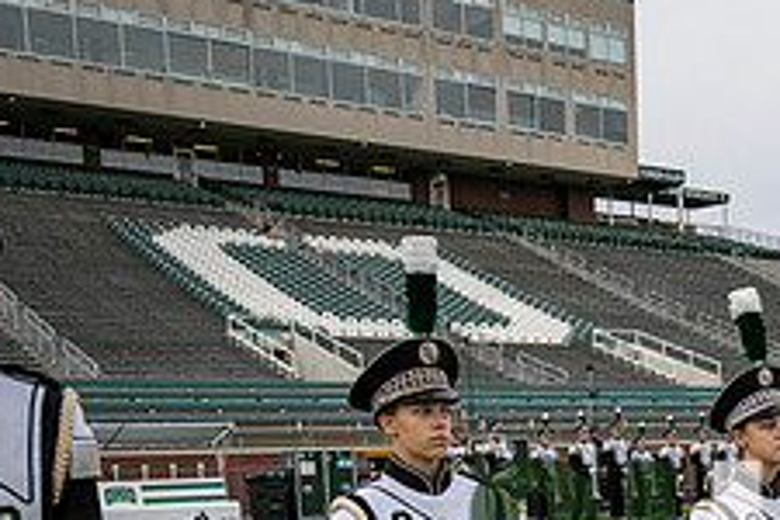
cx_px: 731
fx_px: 1343
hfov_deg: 30.6
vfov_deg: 20.5
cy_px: 622
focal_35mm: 62
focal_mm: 24
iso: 125
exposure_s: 1/500
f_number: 2.8
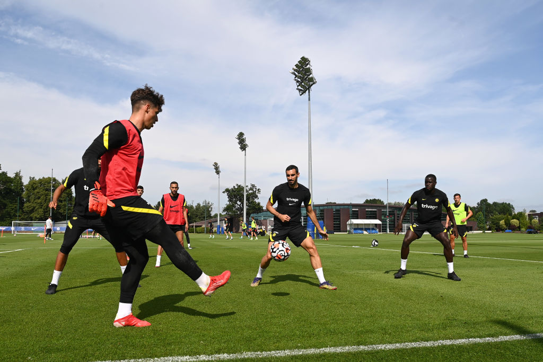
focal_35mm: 29
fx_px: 437
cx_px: 272
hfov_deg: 63.7
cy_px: 181
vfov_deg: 45.0
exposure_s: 1/1600
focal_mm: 29
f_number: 9
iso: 200
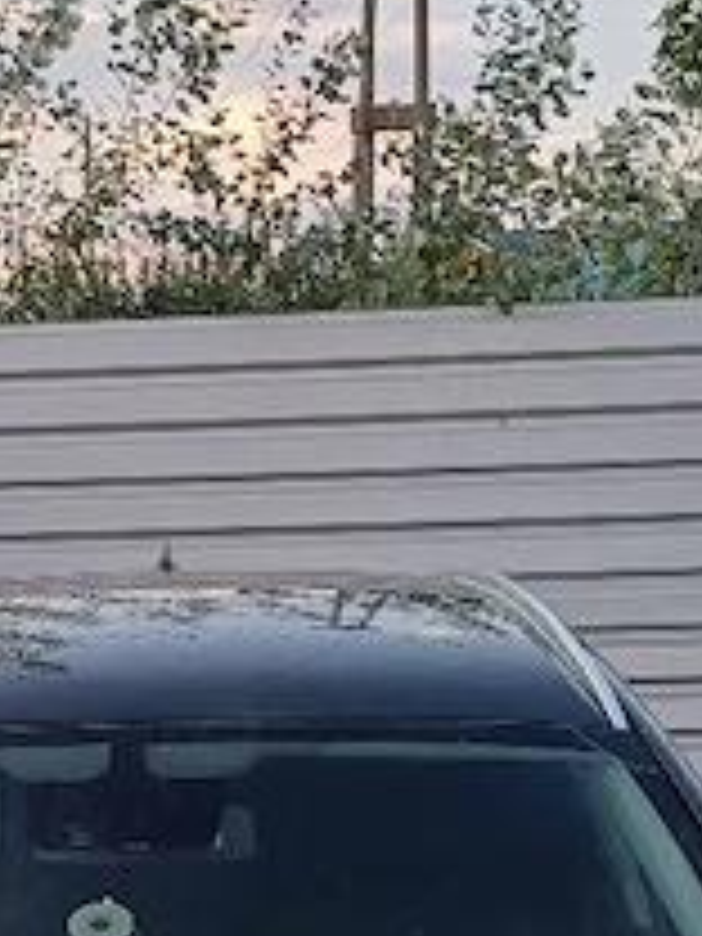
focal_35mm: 96
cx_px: 153
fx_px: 2596
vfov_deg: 19.6
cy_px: 1008
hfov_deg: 15.3
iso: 40
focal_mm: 4.65
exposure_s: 1/60.2
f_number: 1.8
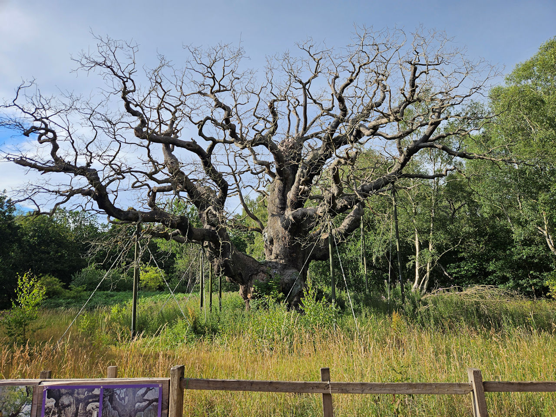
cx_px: 278
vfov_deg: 58.9
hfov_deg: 73.9
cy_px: 208
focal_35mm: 23
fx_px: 369
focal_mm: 5.4
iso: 25
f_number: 1.8
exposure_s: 1/1465
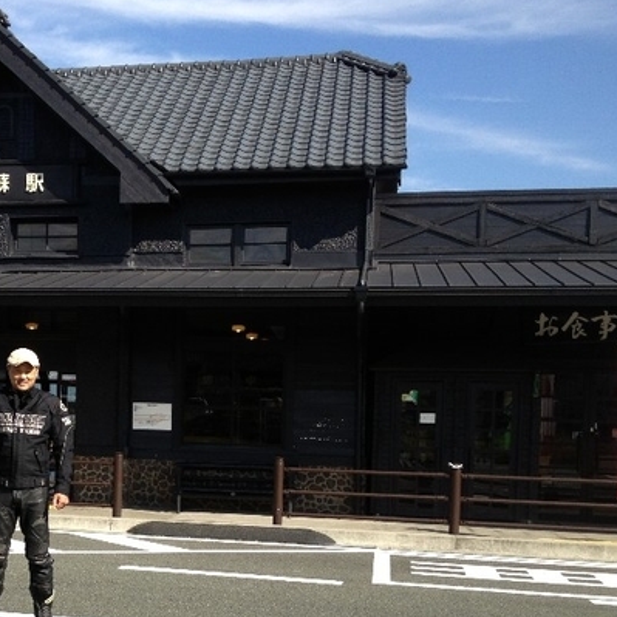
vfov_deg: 27.4
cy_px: 448
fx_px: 1250
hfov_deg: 26.8
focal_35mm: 62
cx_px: 60
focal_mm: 4.28
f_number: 2.4
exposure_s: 1/1082
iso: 50
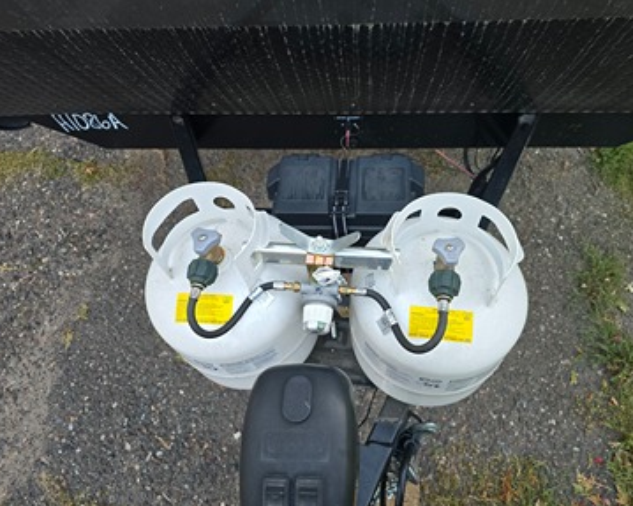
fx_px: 468
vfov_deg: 56.8
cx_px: 324
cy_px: 247
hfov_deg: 68.1
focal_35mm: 25
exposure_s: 1/120
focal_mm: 6.3
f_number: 1.7
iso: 250
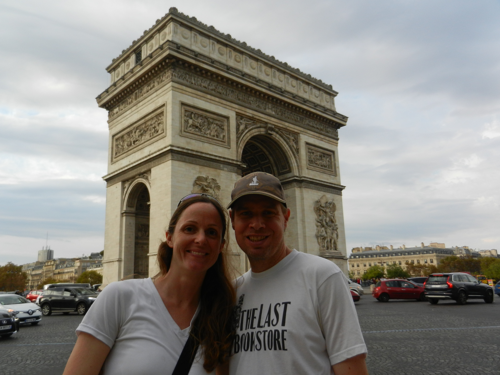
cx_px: 250
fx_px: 419
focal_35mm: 29
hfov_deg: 61.7
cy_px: 188
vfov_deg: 48.2
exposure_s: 1/500
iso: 160
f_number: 3.6
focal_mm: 5.1
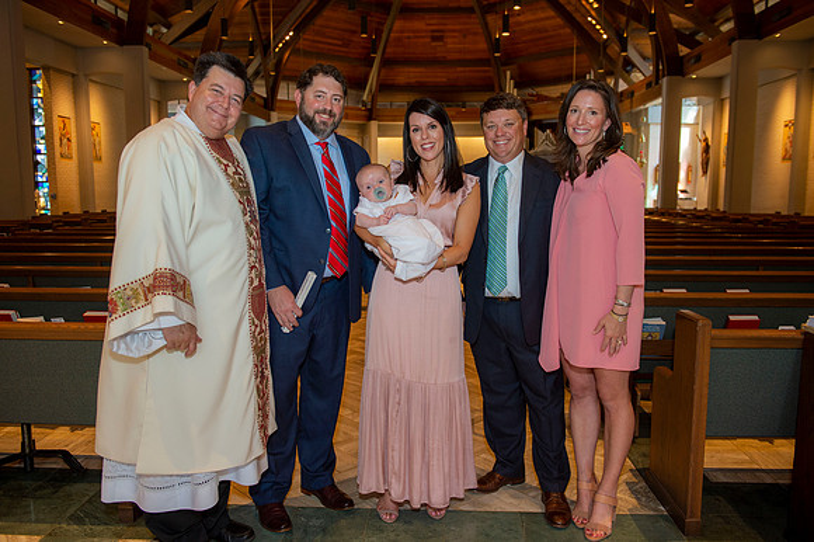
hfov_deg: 65.5
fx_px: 633
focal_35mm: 28
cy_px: 271
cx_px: 407
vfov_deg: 46.4
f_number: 4
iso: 1000
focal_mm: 28
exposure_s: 1/100
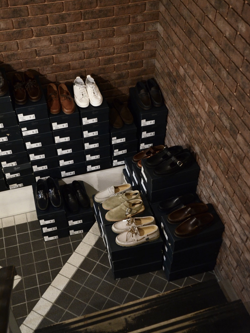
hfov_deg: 33.6
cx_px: 126
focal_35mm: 43
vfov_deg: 43.8
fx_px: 414
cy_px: 171
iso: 2000
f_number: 3.8
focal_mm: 26
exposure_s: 1/50
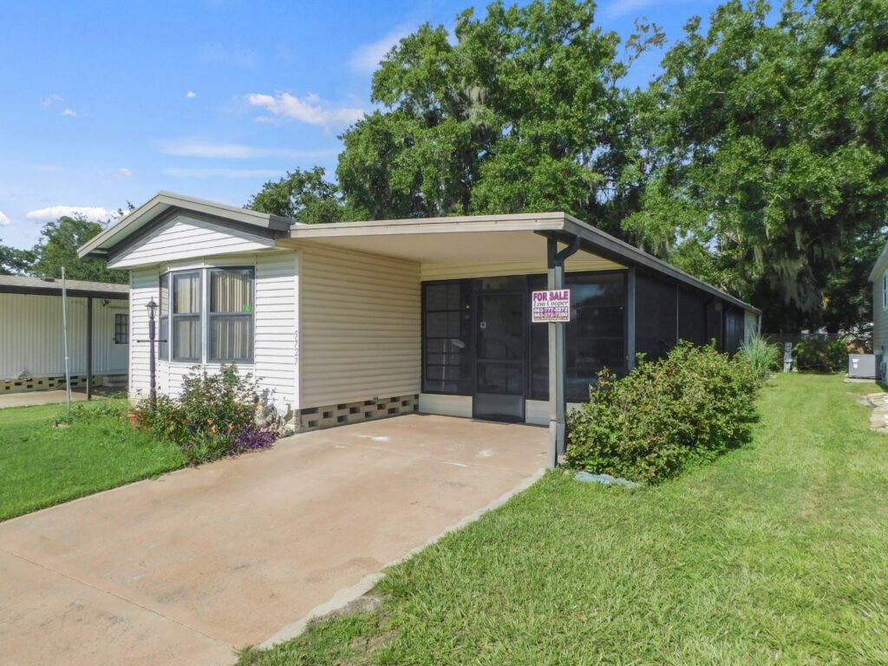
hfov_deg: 73.9
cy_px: 333
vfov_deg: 58.9
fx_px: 590
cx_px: 444
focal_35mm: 23
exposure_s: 1/1250
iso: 125
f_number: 3
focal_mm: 4
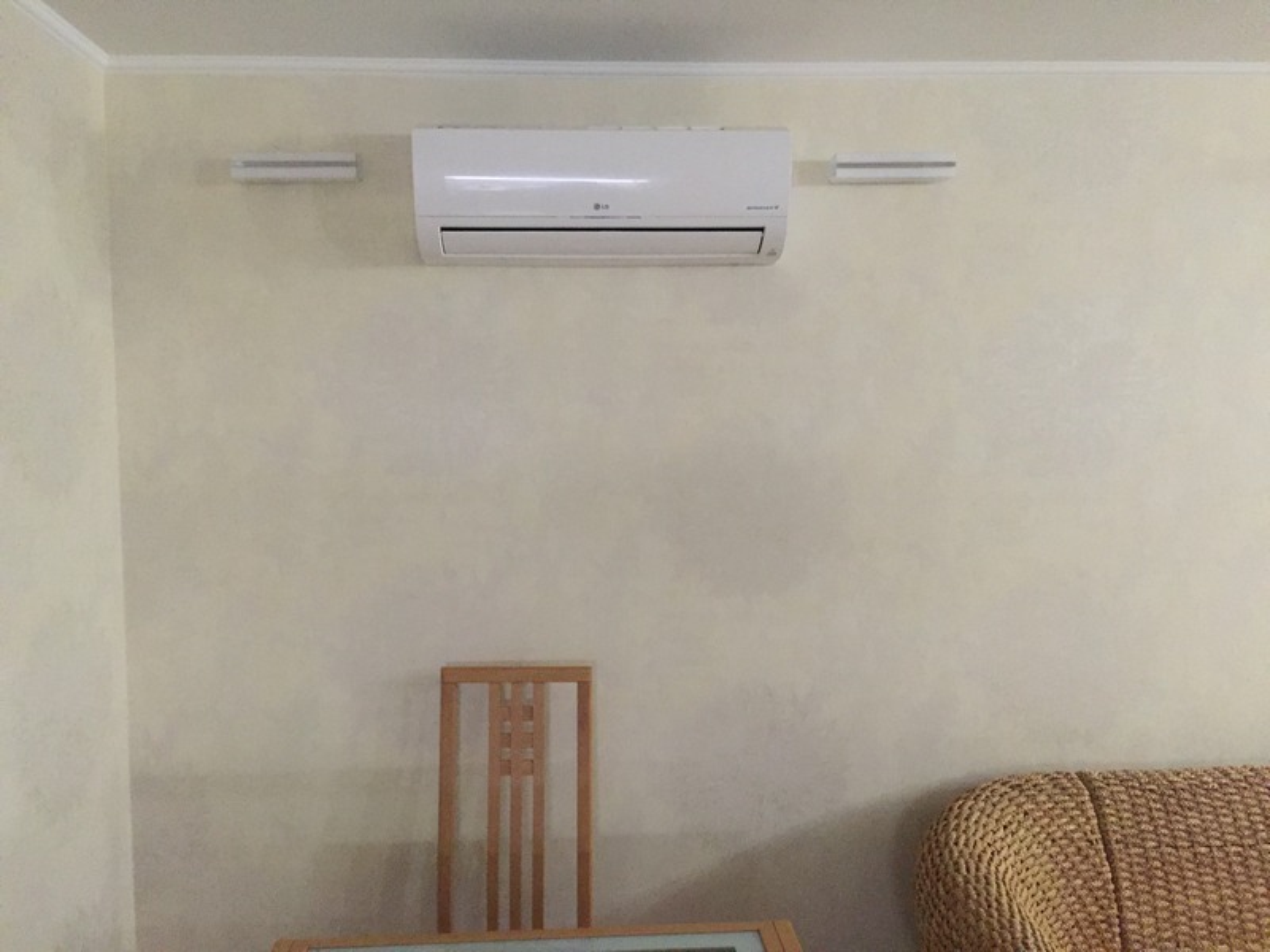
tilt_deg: -3.1
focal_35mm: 29
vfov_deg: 48.2
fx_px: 1064
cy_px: 476
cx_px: 635
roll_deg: +1.3
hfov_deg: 61.7
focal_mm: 4.15
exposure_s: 1/25
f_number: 2.2
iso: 250
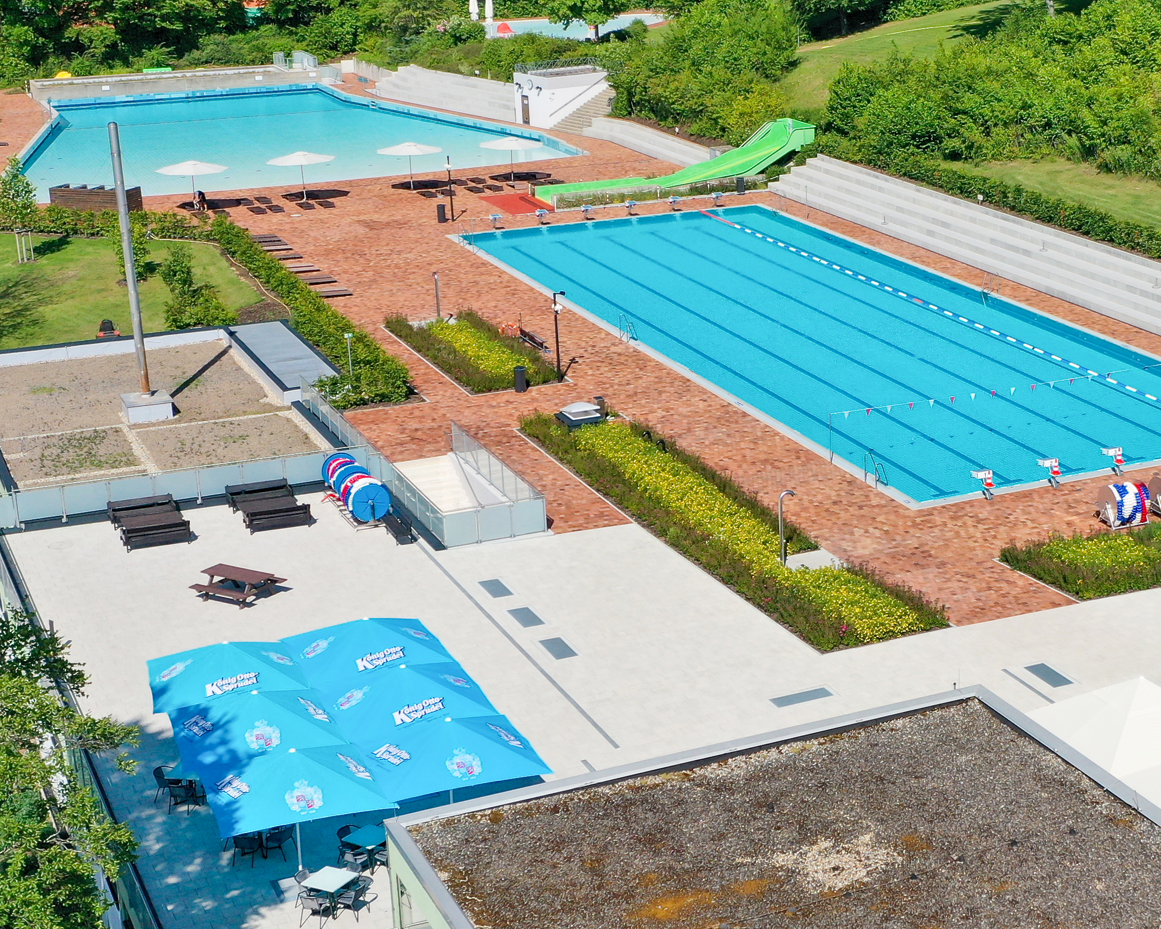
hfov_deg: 29.6
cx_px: 972
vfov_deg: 24.6
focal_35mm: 62
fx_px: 2130
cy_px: 424
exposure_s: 1/160
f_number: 4.5
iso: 100
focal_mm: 10.26
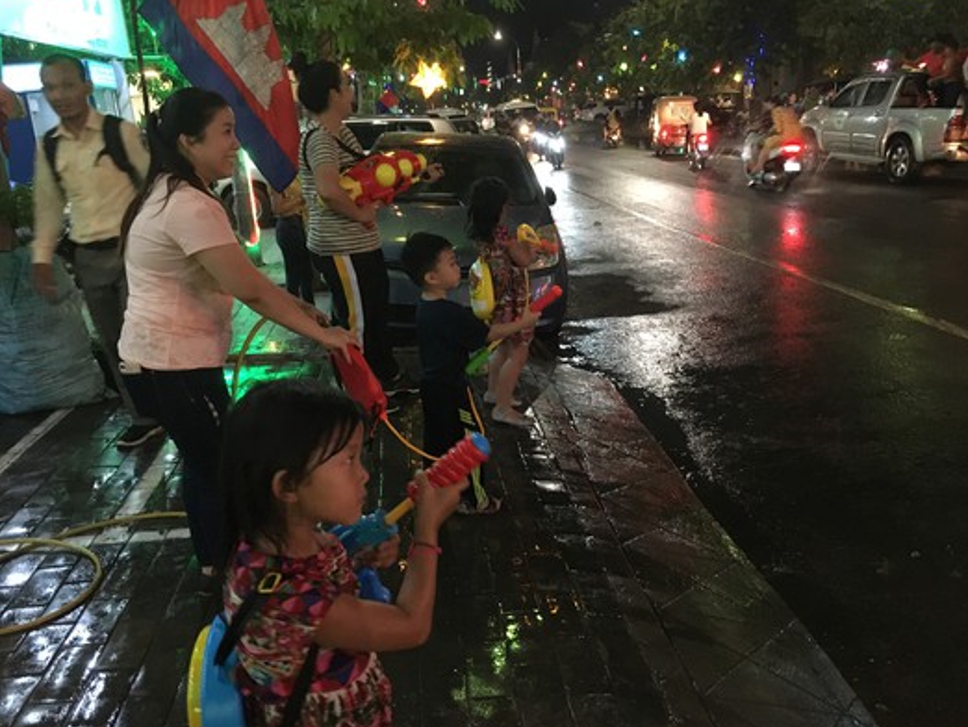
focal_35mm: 30
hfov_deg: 59.9
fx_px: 839
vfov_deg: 46.8
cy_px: 359
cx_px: 499
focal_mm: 4.15
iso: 250
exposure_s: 1/17
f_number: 2.2
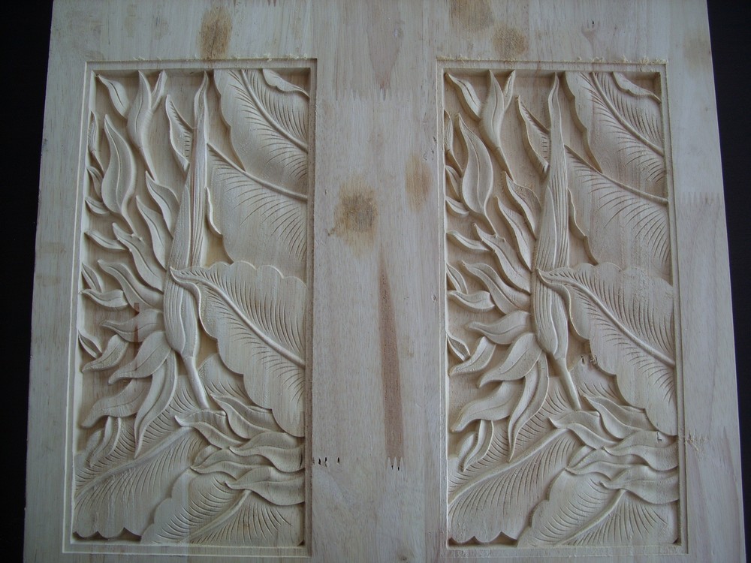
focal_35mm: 38
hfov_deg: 49.0
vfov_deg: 37.7
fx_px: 824
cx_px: 376
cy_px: 282
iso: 50
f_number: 2.8
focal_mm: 7.8
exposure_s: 1/74
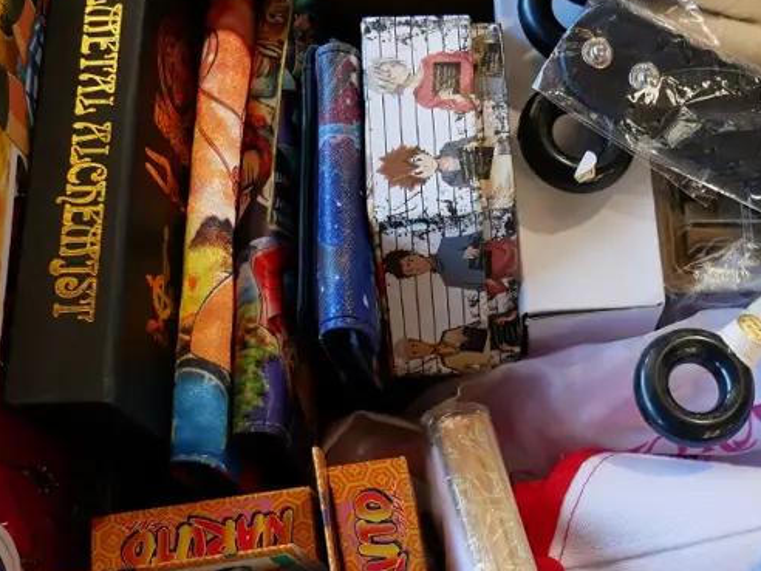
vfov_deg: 28.8
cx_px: 566
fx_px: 1099
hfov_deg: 37.3
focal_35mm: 50
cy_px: 410
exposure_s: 1/60
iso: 500
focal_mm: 12
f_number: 3.5
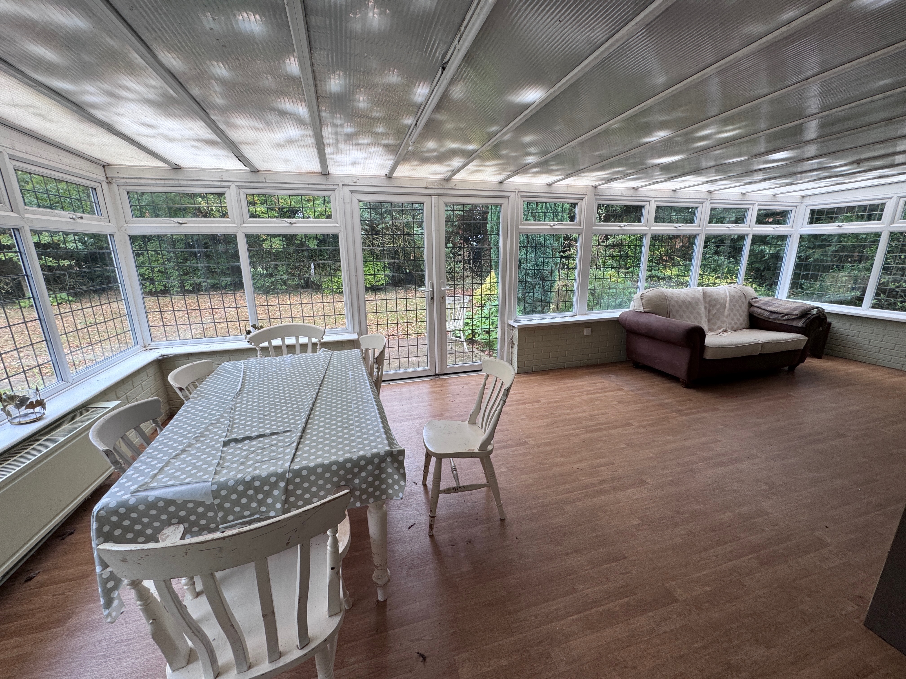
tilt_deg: -12.5
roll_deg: +0.3
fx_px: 366
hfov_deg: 102.1
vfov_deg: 85.7
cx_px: 453
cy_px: 340
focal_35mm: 14
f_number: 2.2
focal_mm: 2.22
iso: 50
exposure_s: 1/99
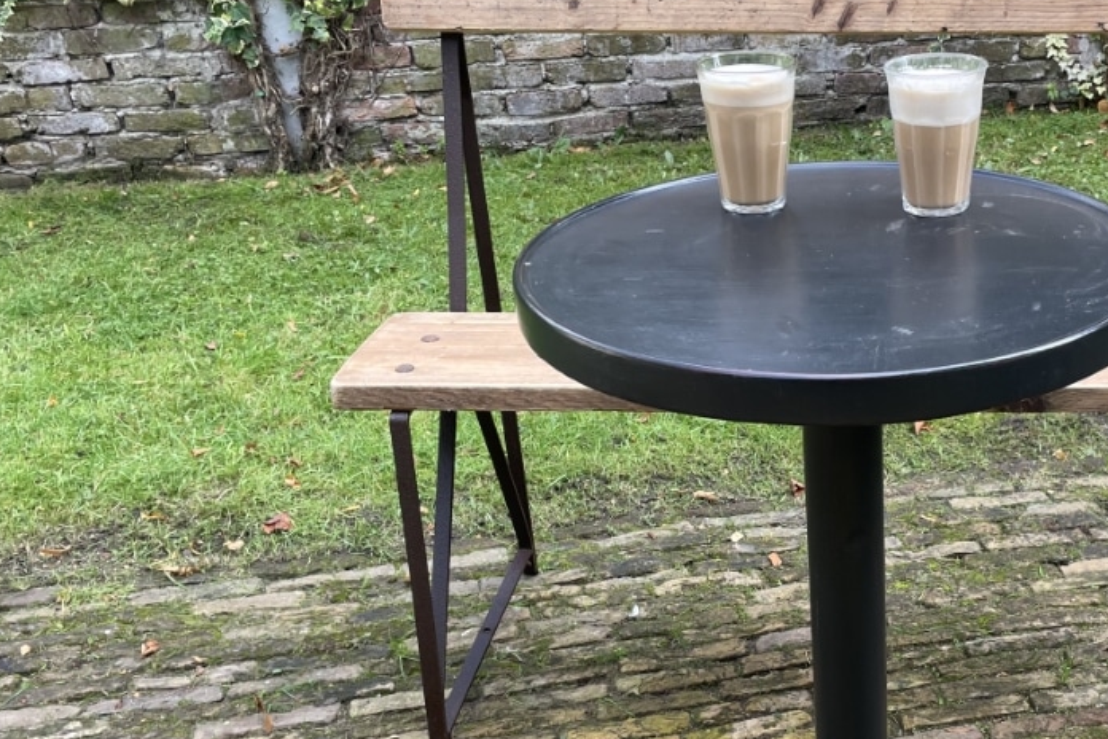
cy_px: 495
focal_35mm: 47
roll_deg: +0.4
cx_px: 856
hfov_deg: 40.5
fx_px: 1446
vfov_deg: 28.5
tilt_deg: -30.1
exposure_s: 1/230
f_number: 1.6
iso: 32
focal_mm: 4.2
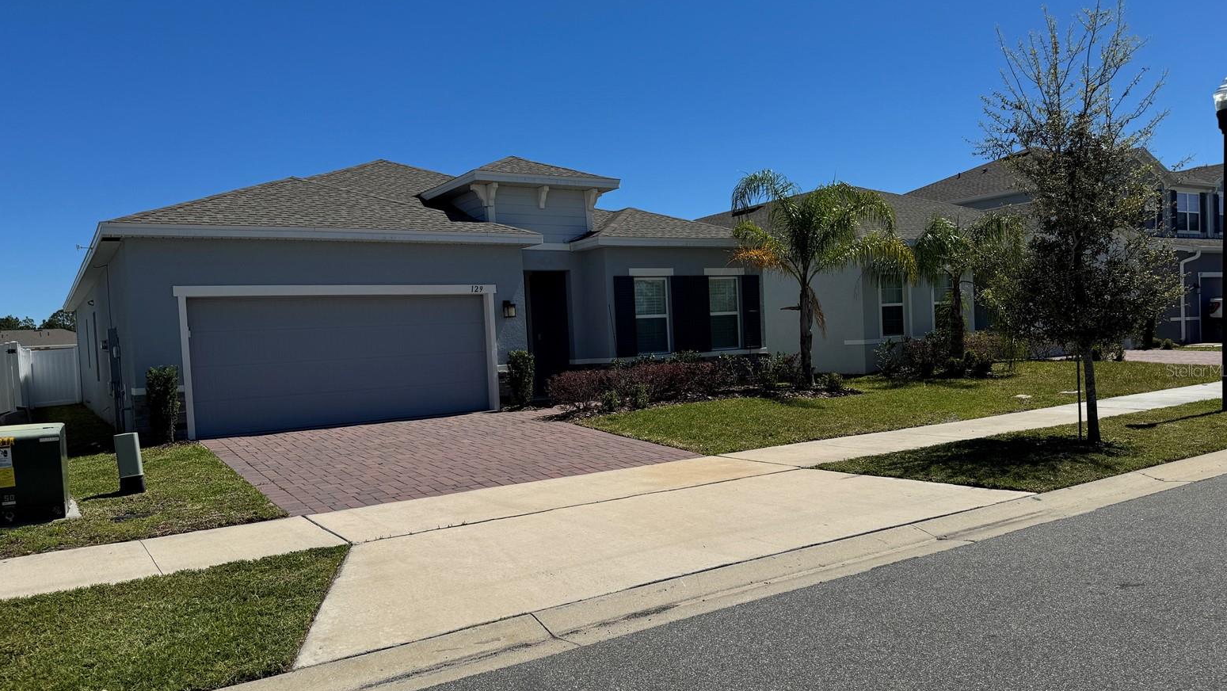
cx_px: 607
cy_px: 370
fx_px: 879
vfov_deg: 42.9
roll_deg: +3.4
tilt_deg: -2.4
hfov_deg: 69.8
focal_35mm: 27
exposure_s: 1/7937
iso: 80
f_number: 1.78
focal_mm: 6.76
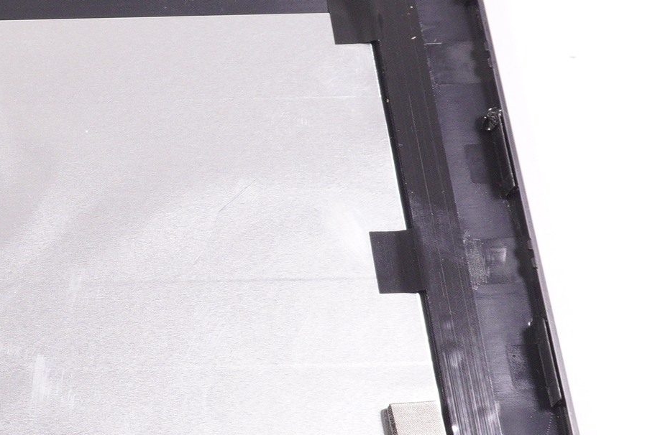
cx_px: -359
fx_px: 1982
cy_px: 212
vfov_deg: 12.5
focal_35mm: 109
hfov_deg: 16.8
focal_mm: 22
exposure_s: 1/160
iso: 640
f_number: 6.3
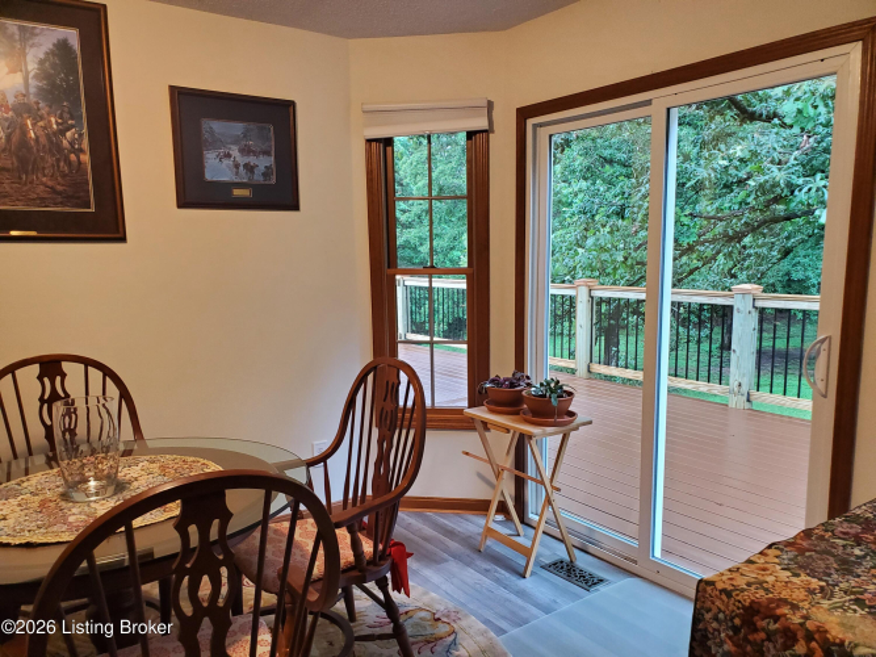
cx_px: 438
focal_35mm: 26
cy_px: 328
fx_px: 658
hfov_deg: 67.3
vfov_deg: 53.0
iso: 320
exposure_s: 1/40
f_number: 2.4
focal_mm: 4.3
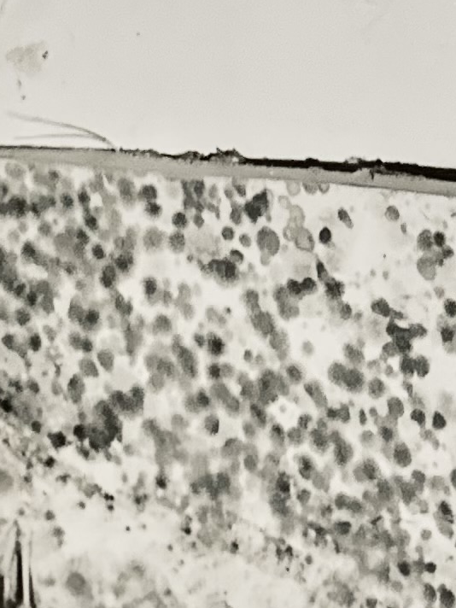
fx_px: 2389
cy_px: -146
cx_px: 424
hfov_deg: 10.8
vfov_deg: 14.0
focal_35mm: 136
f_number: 1.78
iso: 800
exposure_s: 1/26
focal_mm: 6.86
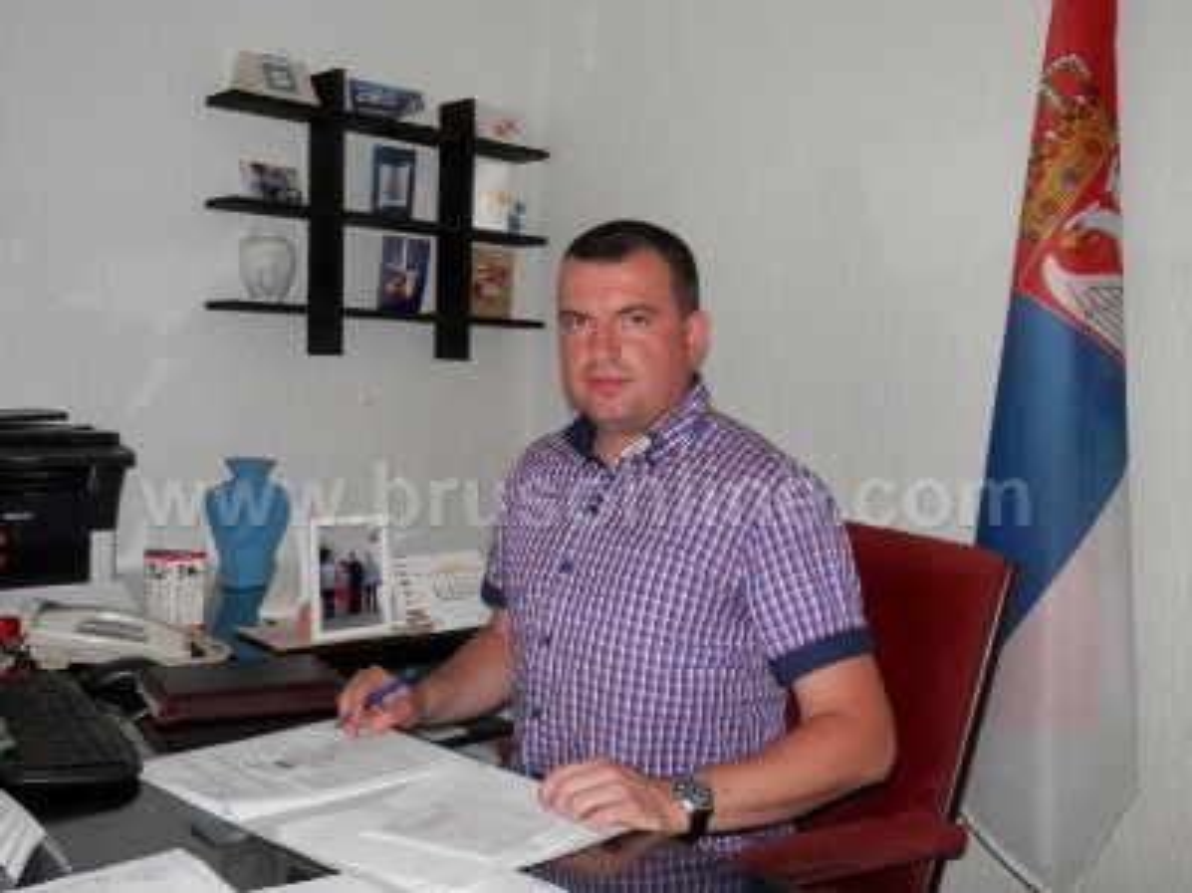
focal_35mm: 33
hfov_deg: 55.4
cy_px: 446
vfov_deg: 42.9
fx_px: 1136
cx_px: 596
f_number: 3.4
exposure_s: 1/30
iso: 100
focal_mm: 6
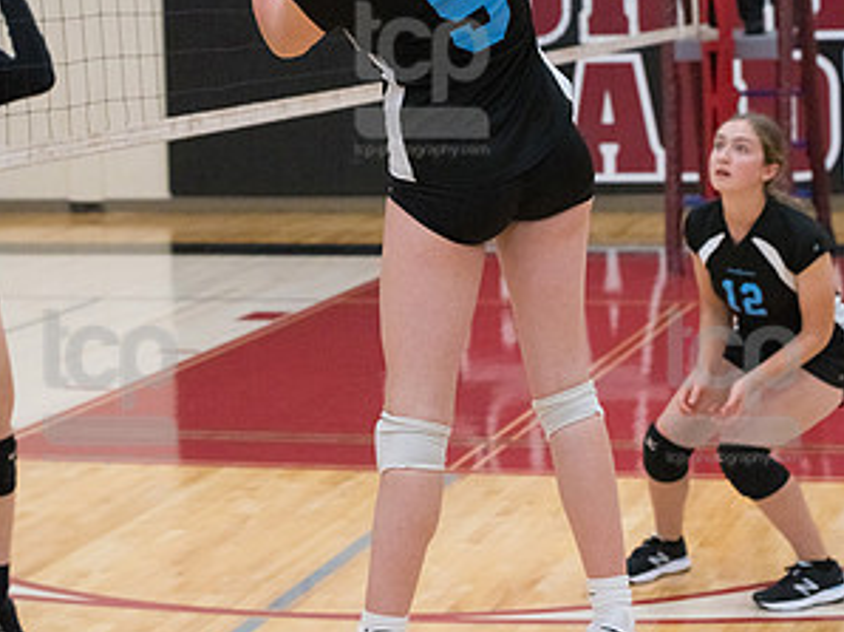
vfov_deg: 13.5
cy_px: 79
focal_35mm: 109
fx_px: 2655
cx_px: 422
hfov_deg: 18.1
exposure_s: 1/1000
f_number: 4.5
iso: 6400
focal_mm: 75
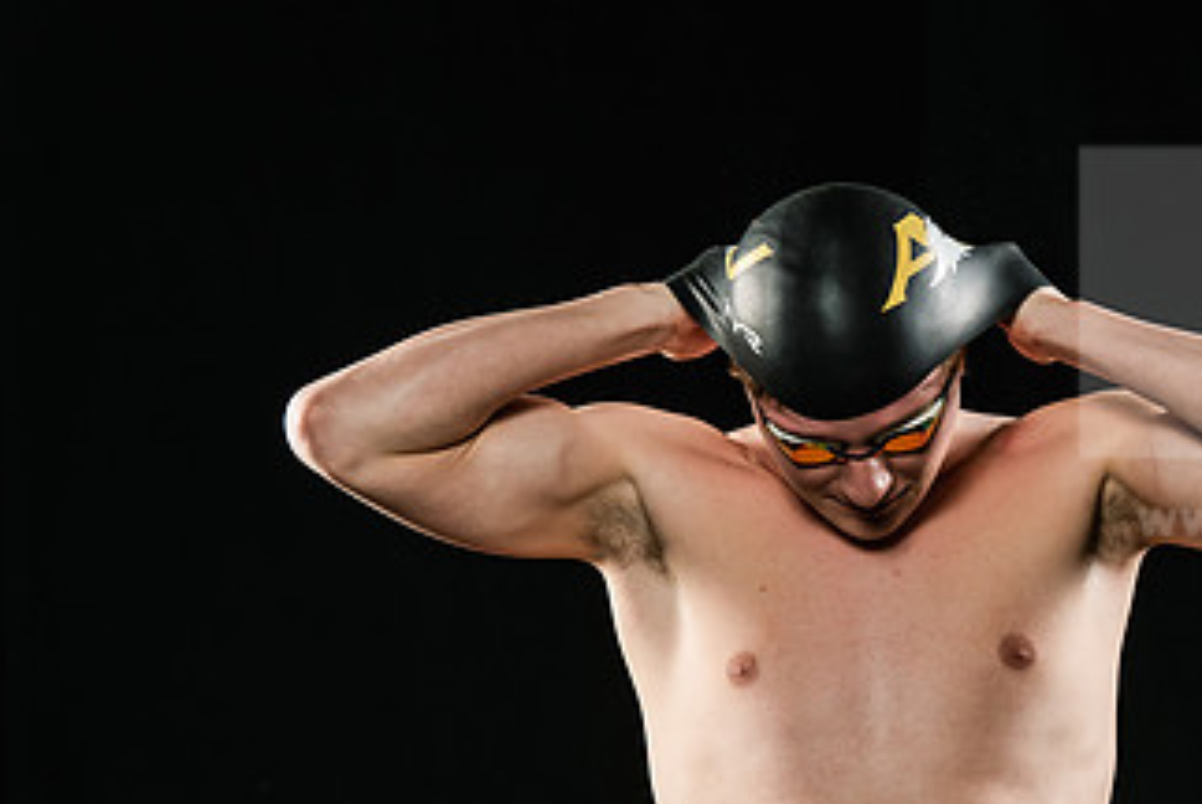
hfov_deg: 9.4
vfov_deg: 6.3
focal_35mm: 219
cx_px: 968
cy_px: 597
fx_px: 7319
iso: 320
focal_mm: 122
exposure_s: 1/250
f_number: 6.3
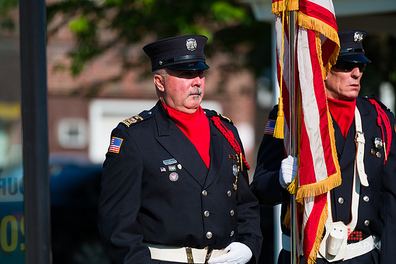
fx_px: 2199
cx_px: 198
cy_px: 132
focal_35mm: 200
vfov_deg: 6.9
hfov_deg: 10.3
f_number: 3.2
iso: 200
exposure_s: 1/4000
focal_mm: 200
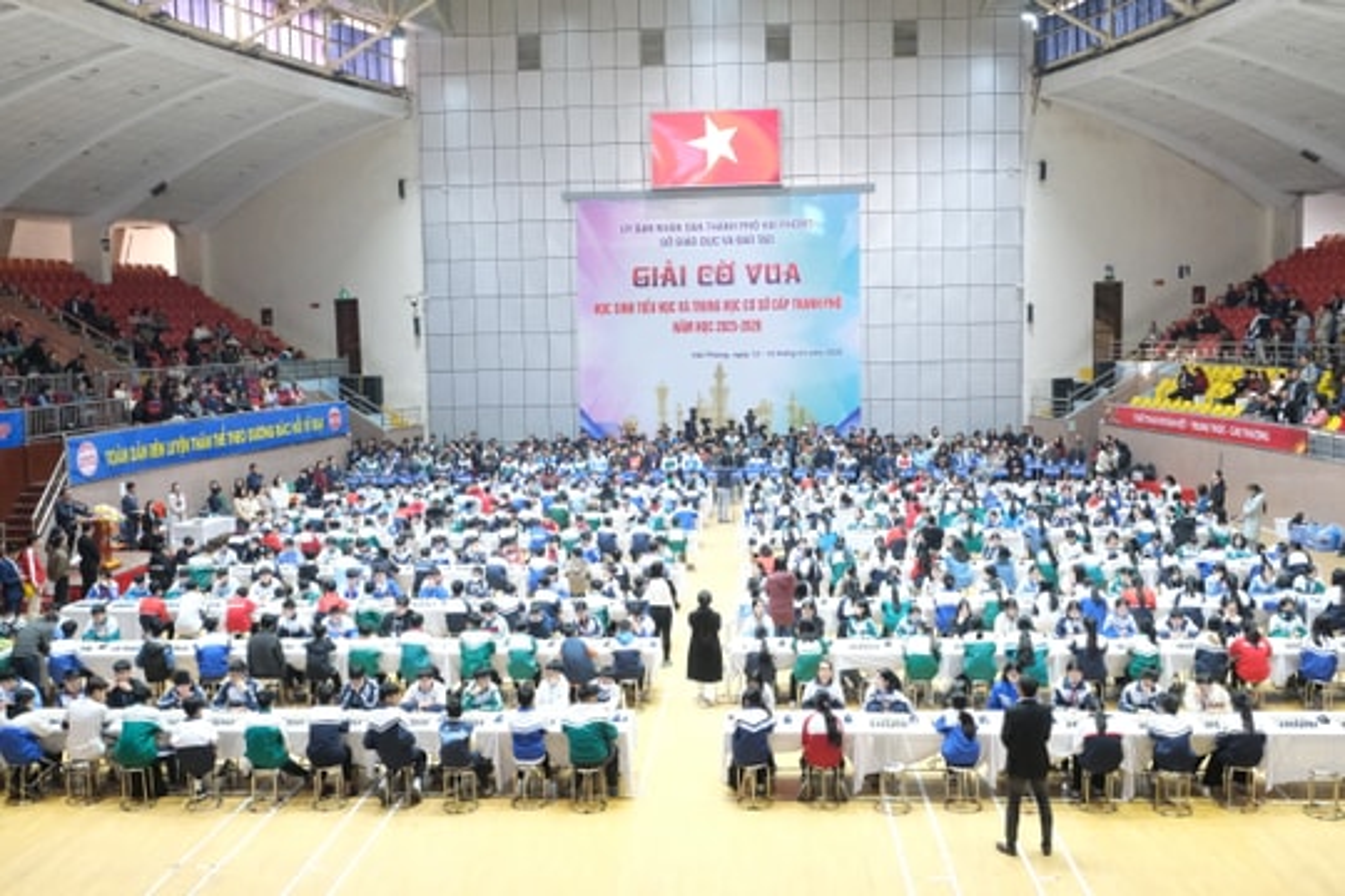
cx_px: 672
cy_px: 448
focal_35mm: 27
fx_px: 1009
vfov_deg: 47.9
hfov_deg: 67.4
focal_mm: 18
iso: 10000
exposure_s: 1/180
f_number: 6.4
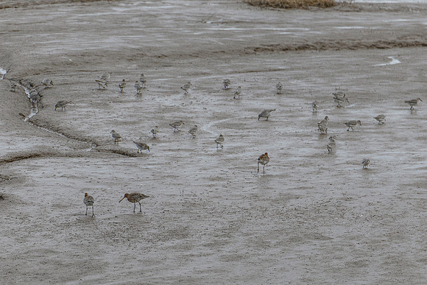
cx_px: 143
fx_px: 7221
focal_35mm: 609
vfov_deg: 2.3
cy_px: 217
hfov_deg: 3.4
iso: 720
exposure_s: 1/1600
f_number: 6.3
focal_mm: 400
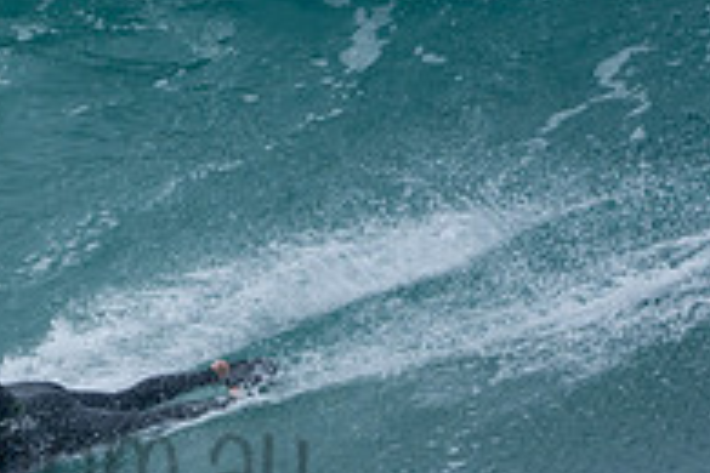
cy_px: 420
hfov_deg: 0.9
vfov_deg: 0.6
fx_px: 43938
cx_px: -76
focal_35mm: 2228
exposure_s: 1/1250
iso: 320
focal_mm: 500
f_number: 5.6
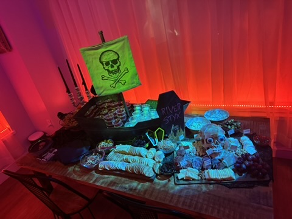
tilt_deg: -26.1
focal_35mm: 24
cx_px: 146
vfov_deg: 56.8
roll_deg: +13.7
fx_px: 202
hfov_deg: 71.6
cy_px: 110
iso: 800
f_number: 1.78
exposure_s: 1/59
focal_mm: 6.86
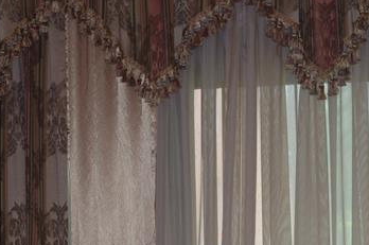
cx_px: 259
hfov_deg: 14.2
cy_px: 321
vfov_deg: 9.3
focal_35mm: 144
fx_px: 1474
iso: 100
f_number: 4
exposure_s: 1/25
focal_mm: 32.5
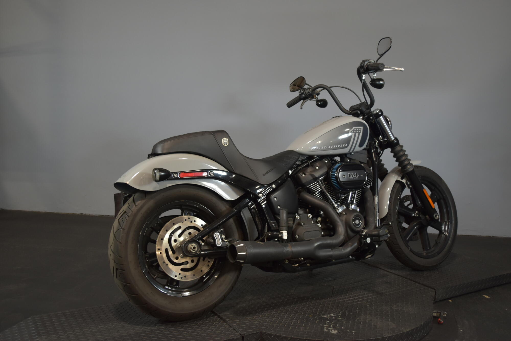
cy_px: 170
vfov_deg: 36.9
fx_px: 511
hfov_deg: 53.1
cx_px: 256
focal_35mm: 36
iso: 640
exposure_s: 1/30
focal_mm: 24
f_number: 4
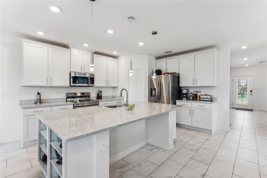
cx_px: 134
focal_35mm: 16
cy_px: 89
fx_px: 119
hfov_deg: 96.7
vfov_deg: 73.7
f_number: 9
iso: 200
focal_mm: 16
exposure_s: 1/20
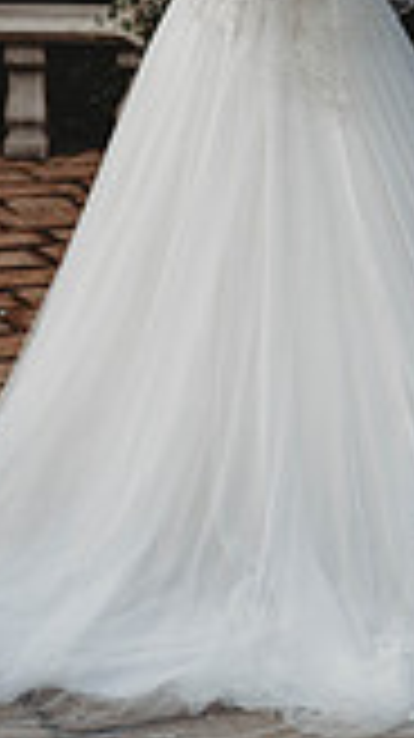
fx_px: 2464
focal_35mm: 126
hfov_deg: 9.6
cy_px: 117
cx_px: 290
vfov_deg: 16.9
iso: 100
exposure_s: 1/1000
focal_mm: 44
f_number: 2.8
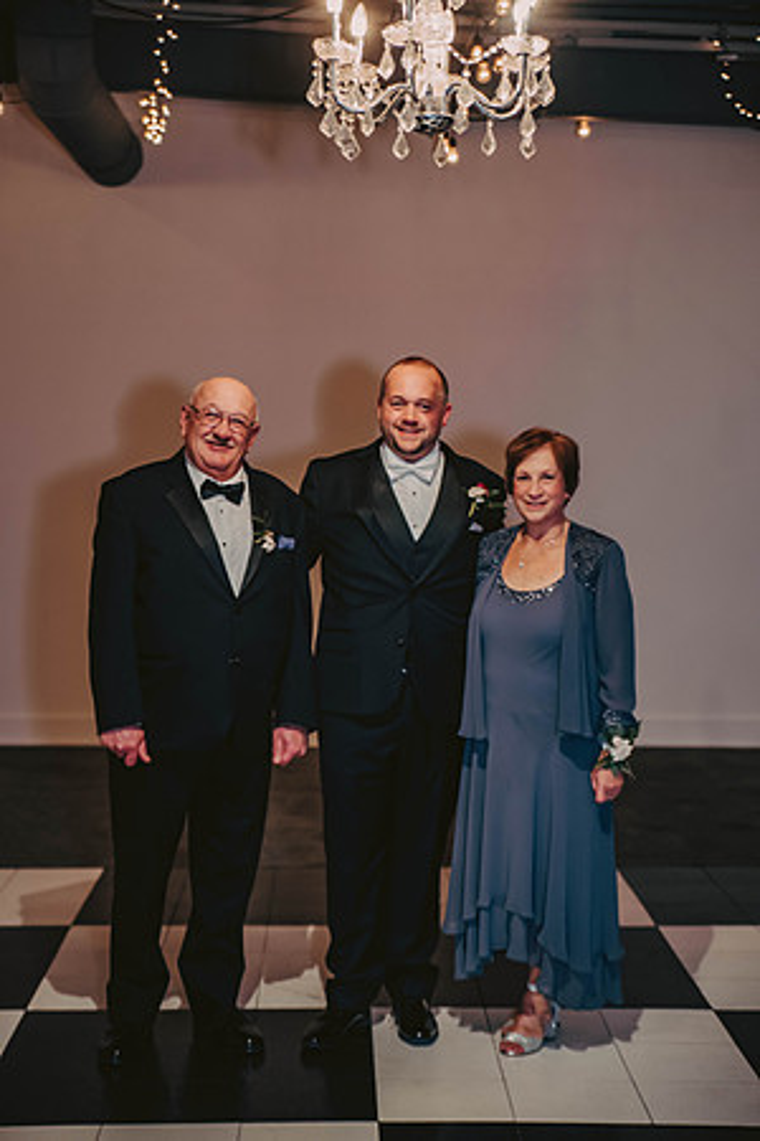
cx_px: 380
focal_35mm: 65
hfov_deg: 20.9
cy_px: 570
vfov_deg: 31.0
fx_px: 2058
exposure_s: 1/60
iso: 1250
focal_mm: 65
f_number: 3.2
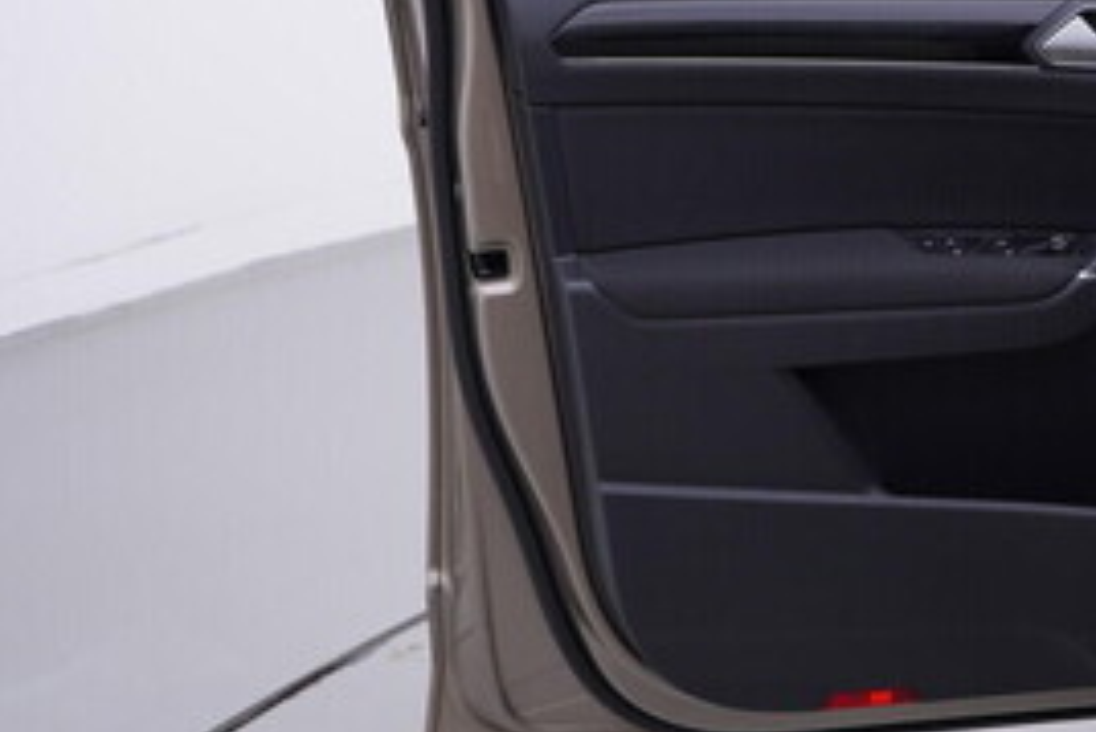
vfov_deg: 18.1
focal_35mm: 74
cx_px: 851
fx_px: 2254
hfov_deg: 26.9
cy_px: 51
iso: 125
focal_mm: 24
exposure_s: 1/60
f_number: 3.5
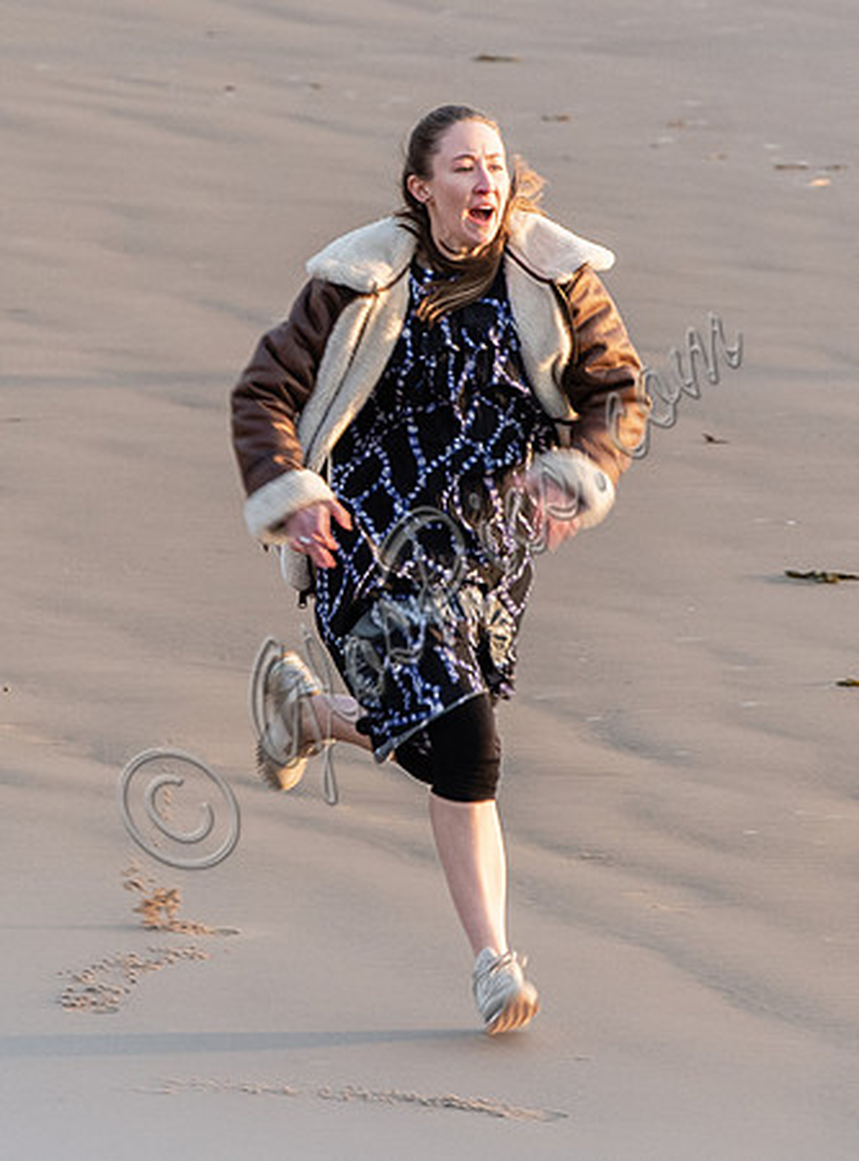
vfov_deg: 3.1
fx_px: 21179
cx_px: 316
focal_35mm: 635
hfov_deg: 2.3
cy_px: 499
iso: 640
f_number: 5.6
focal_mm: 200
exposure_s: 1/200
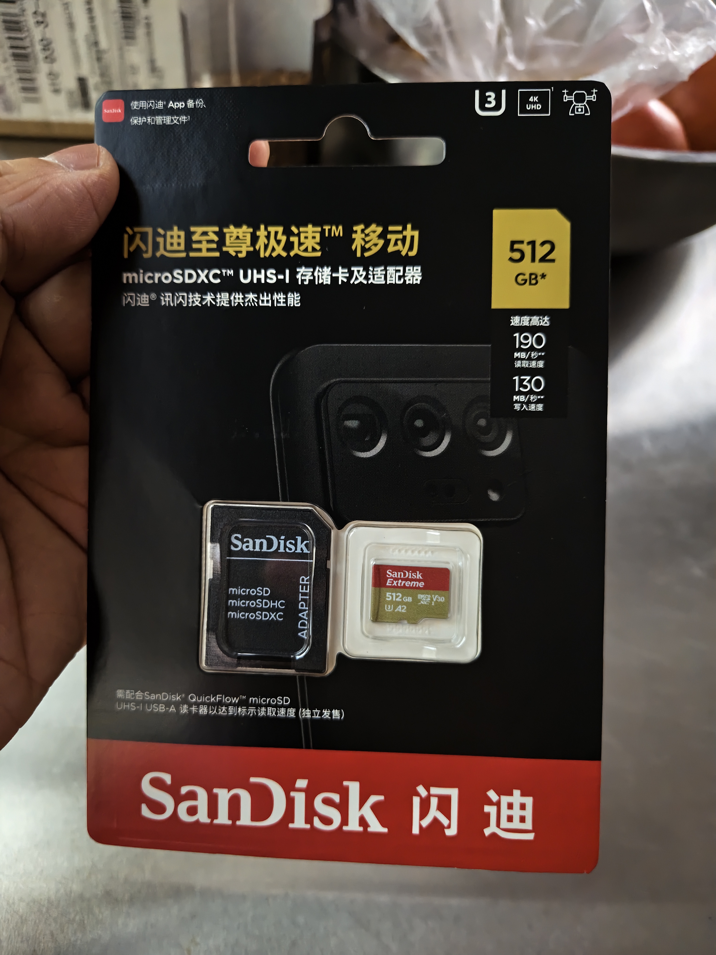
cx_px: 358
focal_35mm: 23
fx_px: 634
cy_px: 478
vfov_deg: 73.9
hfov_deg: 58.9
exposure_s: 1/25
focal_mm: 5.56
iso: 1230
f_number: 1.88
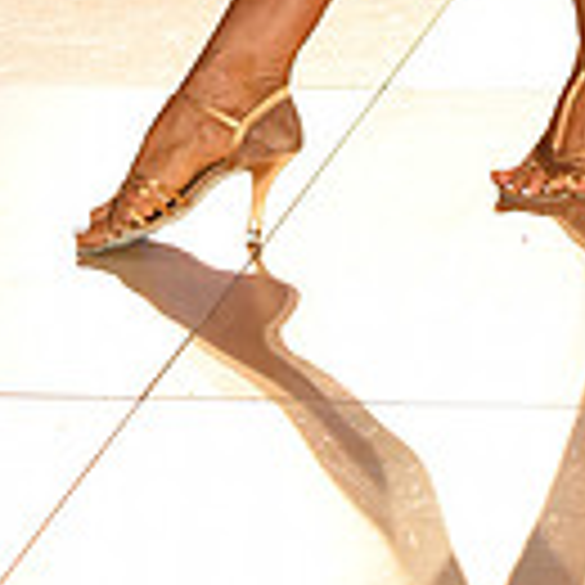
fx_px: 5086
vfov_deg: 6.4
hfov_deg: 6.6
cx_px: 133
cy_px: -675
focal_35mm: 266
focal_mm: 70
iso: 2000
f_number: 5
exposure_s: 1/250
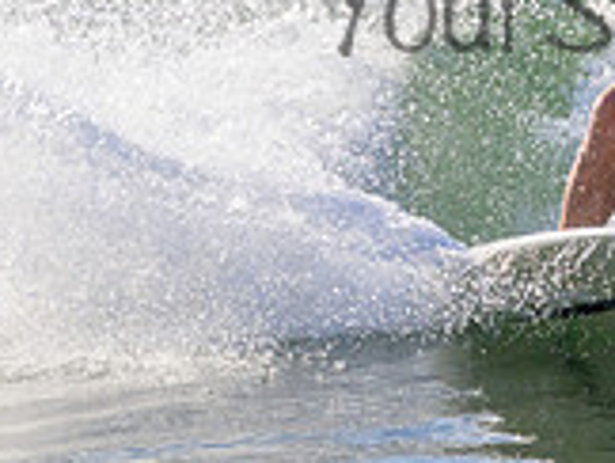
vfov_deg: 0.5
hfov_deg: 0.7
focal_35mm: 2754
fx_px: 49001
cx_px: 714
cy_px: -36
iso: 900
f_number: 11
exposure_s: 1/2000
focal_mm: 800
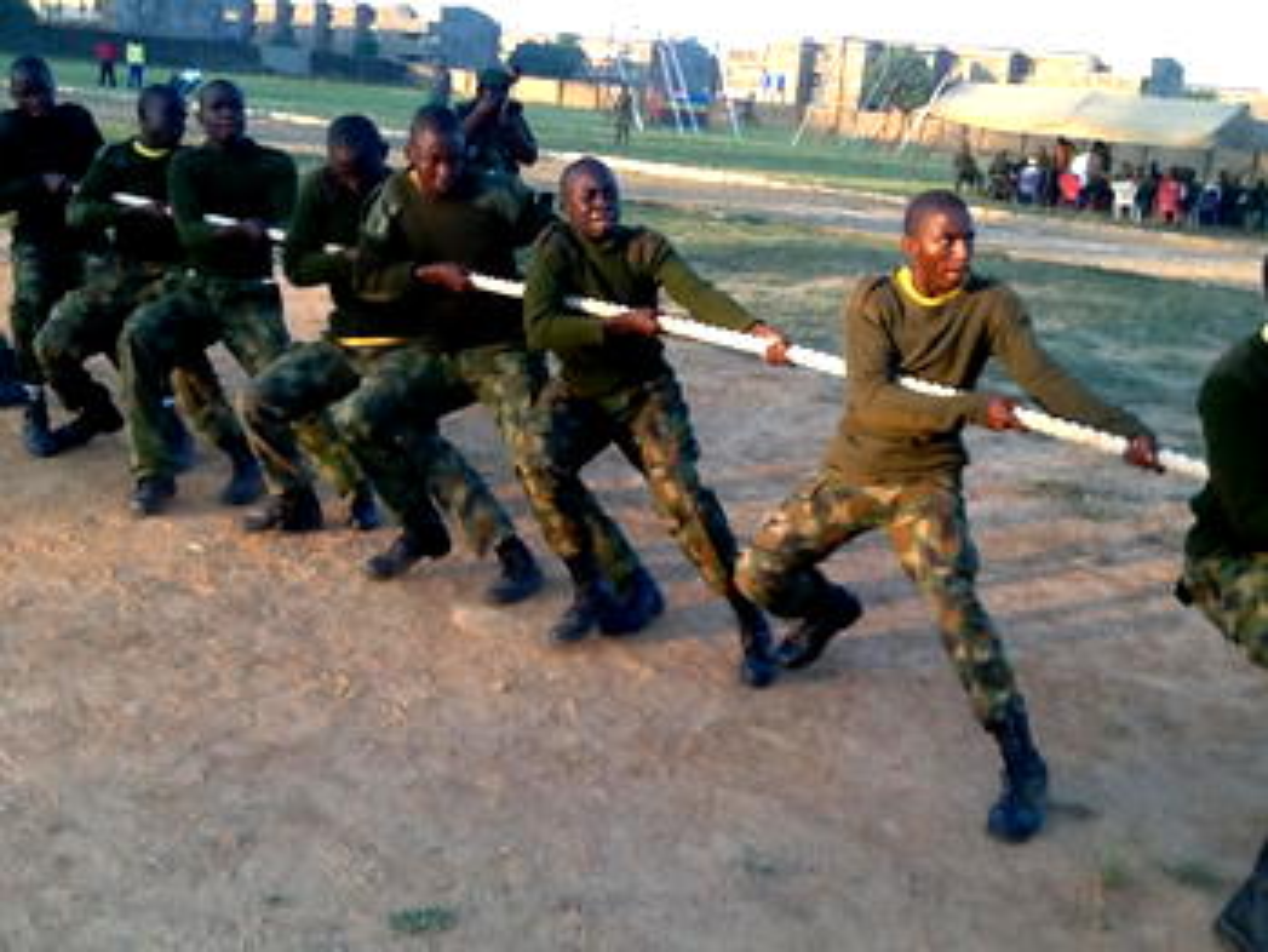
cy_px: 476
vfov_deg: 32.9
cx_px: 634
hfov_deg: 42.9
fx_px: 1612
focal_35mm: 44
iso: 50
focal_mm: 2.03
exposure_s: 1/120
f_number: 2.4
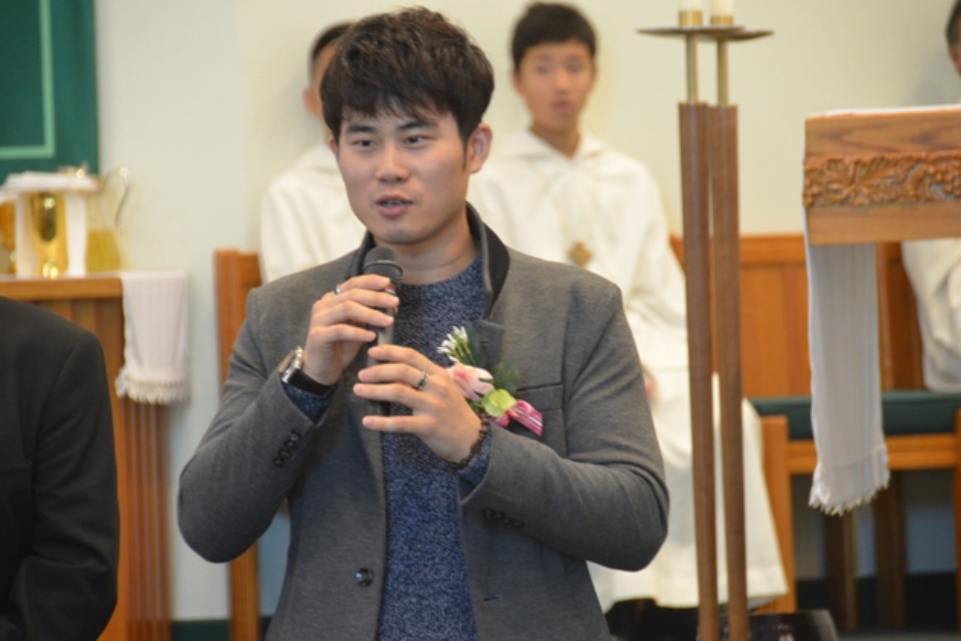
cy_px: 320
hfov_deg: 8.0
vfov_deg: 5.3
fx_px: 6888
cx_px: 480
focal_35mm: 258
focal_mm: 170
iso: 1600
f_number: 5.6
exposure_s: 1/20
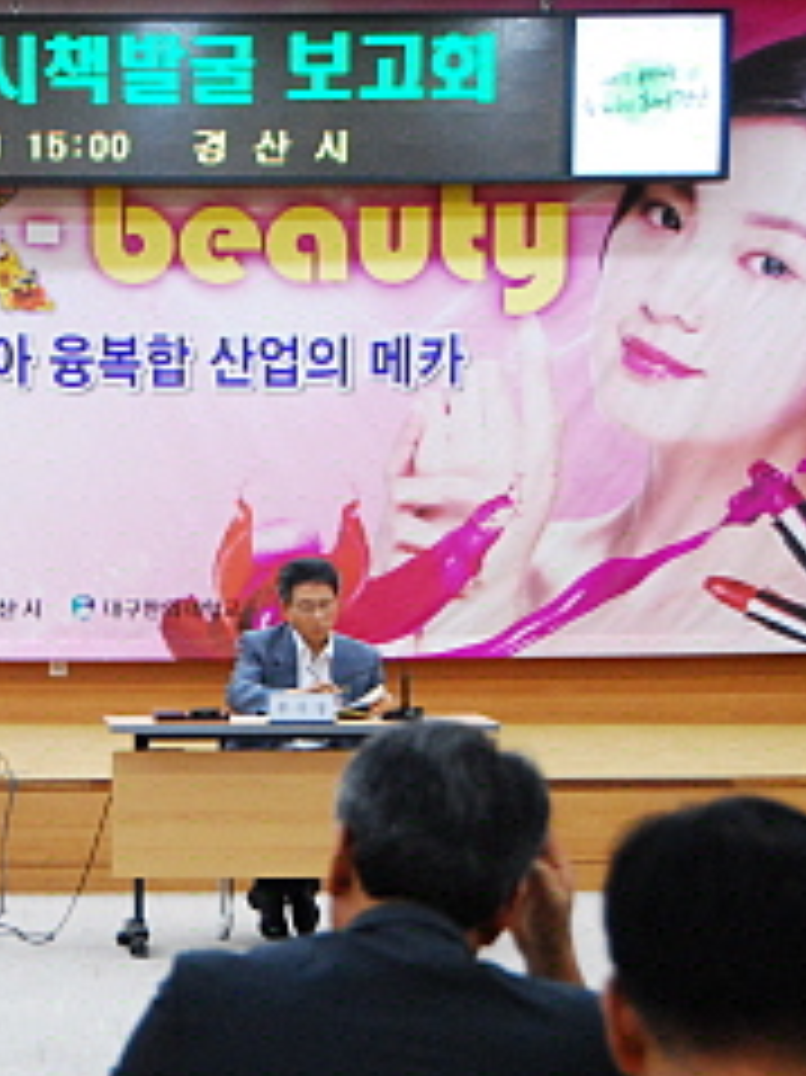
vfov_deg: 13.6
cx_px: 18
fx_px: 4506
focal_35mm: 145
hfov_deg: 10.1
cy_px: 673
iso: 1250
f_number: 4.8
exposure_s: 1/100
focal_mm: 48
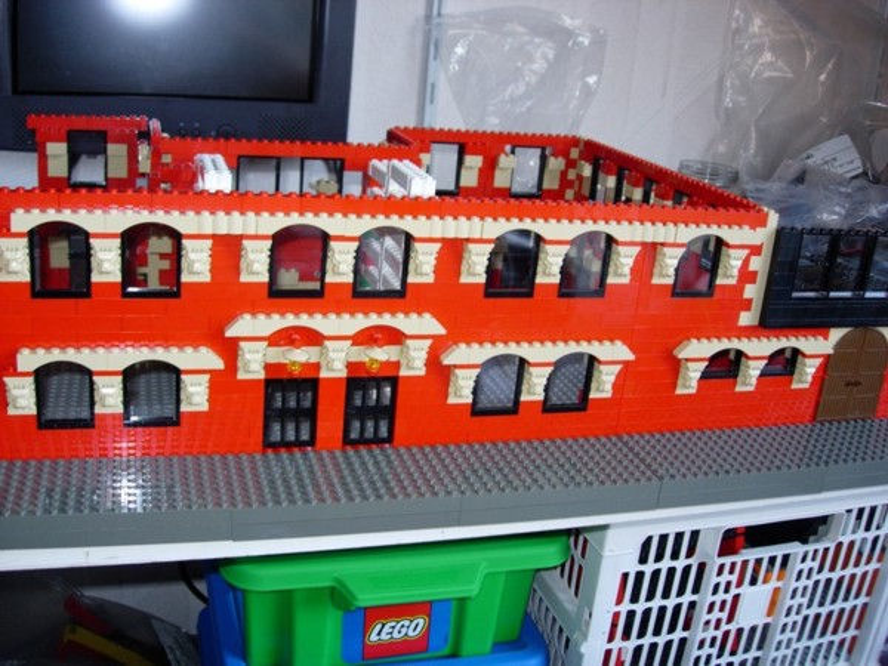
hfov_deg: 49.0
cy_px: 333
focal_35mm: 38
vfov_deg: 37.7
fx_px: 975
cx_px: 444
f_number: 2.8
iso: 79
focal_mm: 7.8
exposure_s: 1/16.4
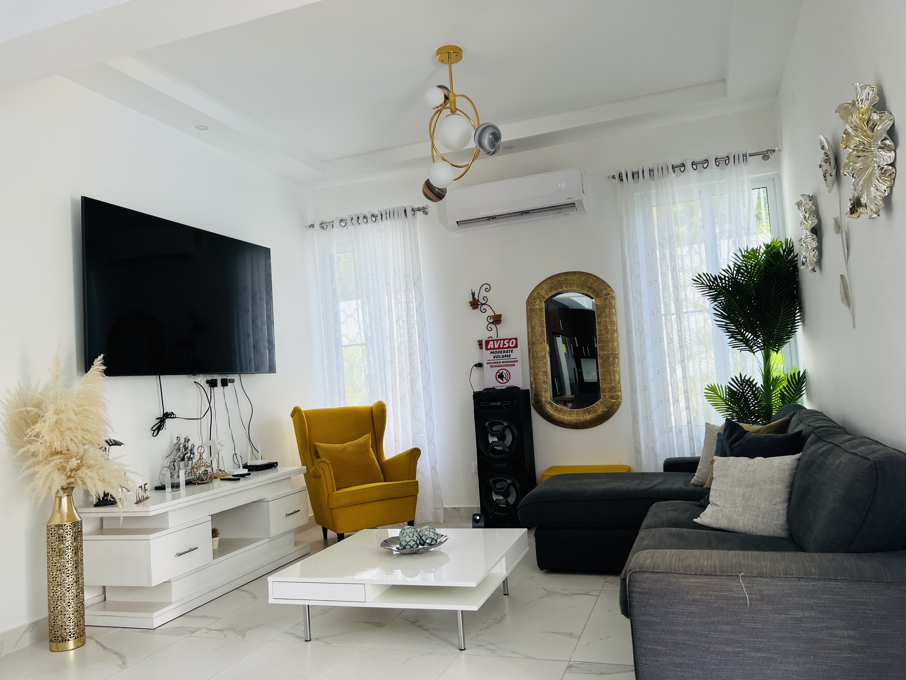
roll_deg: +2.3
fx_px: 680
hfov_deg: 67.3
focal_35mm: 26
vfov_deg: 53.1
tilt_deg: +4.8
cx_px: 453
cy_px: 340
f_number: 1.5
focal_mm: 5.7
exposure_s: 1/121
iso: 80
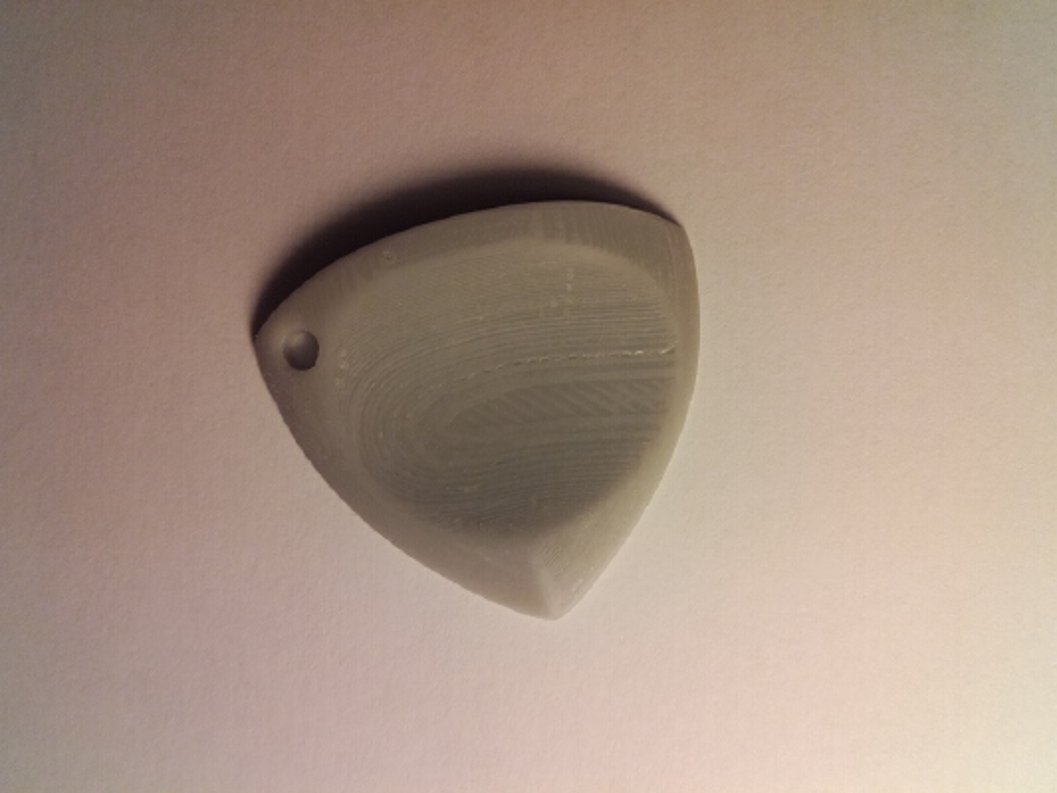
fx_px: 947
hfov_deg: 58.3
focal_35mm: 31
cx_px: 528
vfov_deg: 45.5
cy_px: 396
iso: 60
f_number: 2.2
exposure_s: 1/120
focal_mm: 3.31
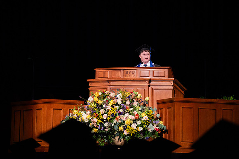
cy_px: 80
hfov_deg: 17.1
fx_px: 797
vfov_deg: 11.4
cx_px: 120
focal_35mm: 120
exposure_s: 1/200
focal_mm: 120
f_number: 4
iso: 2000
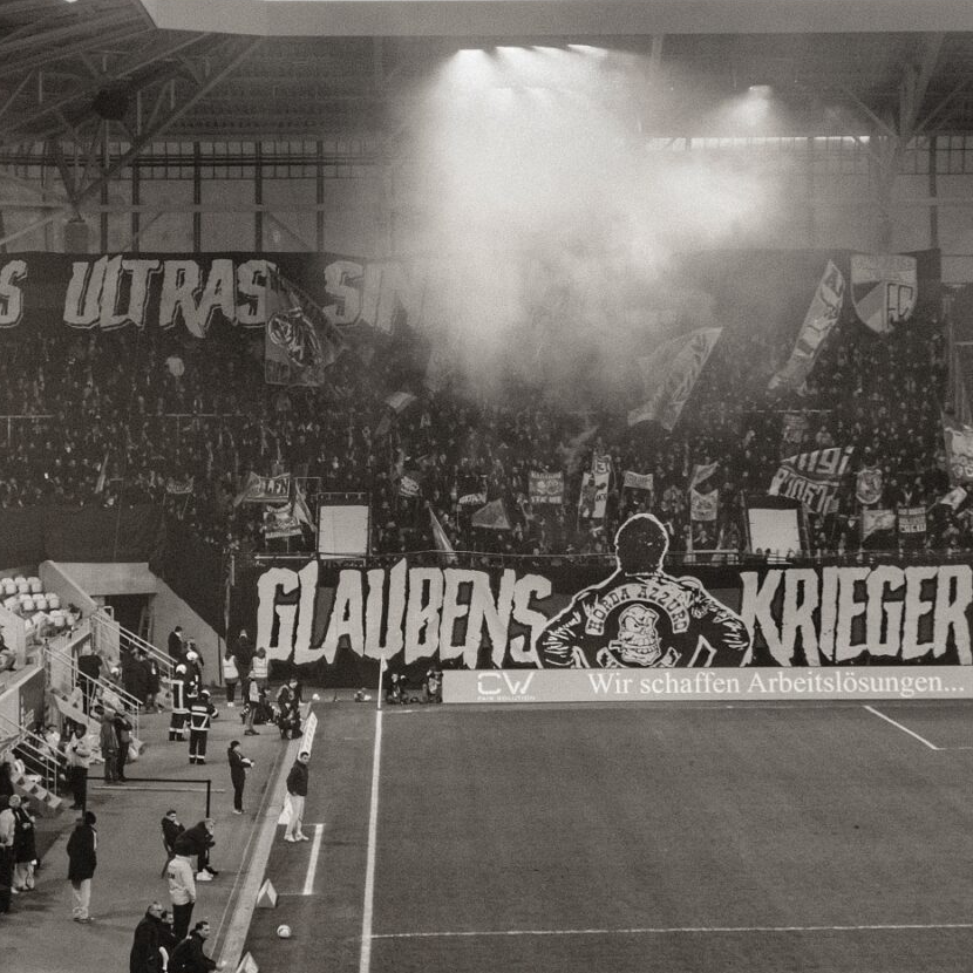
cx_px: 401
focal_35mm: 136
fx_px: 4325
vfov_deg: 12.8
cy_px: 425
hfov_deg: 12.8
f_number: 4
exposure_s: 1/250
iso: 640
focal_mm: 55
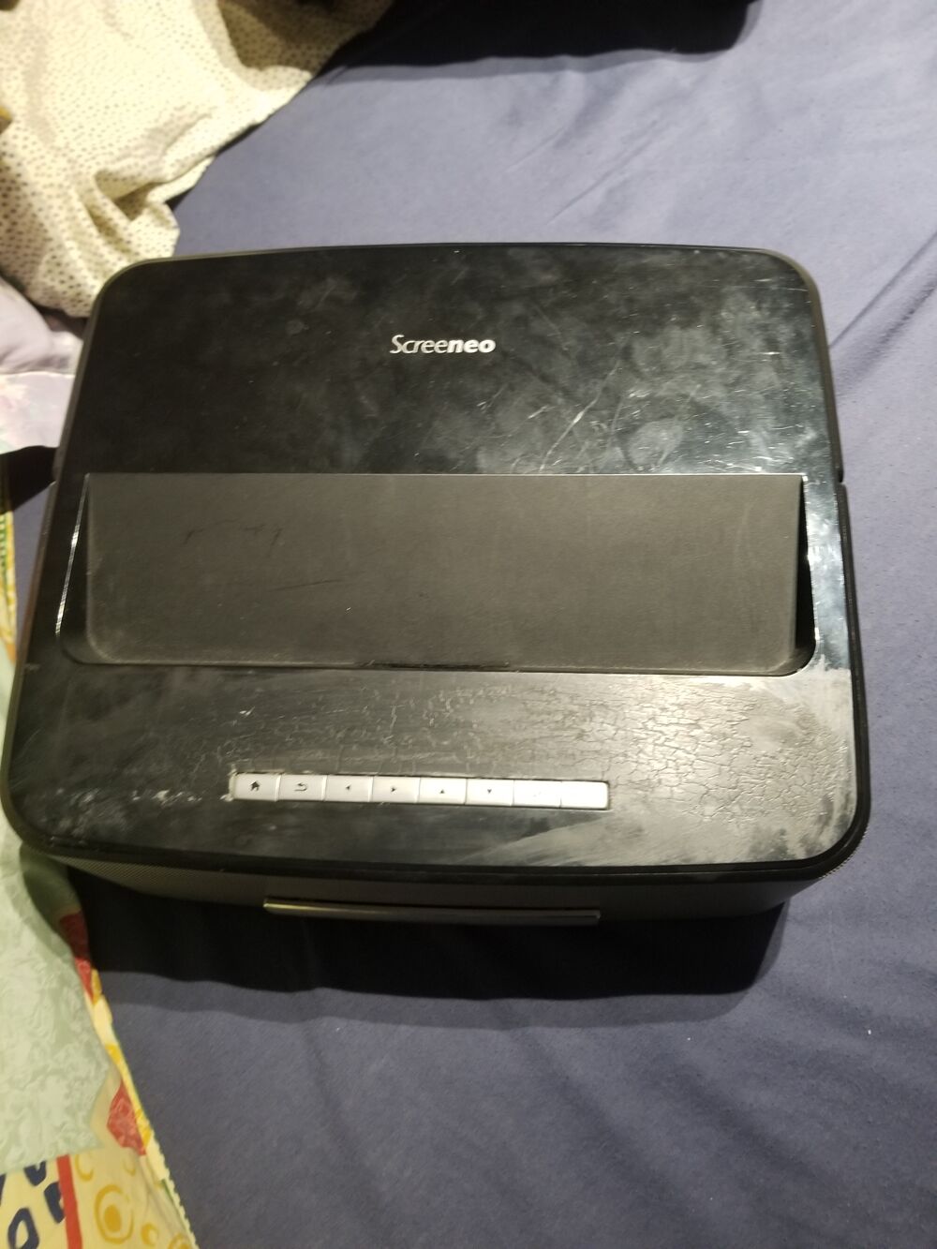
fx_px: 938
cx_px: 468
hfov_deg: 53.1
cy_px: 624
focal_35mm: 26
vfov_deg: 67.3
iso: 200
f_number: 1.7
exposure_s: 1/12
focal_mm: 4.25
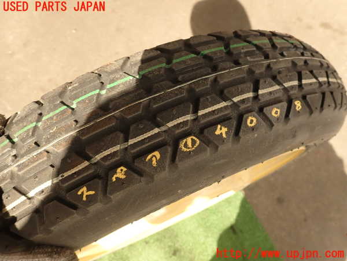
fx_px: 251
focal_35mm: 25
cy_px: 130
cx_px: 174
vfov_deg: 54.9
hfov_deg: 69.4
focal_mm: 4.5
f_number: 2.8
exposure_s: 1/500
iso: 100
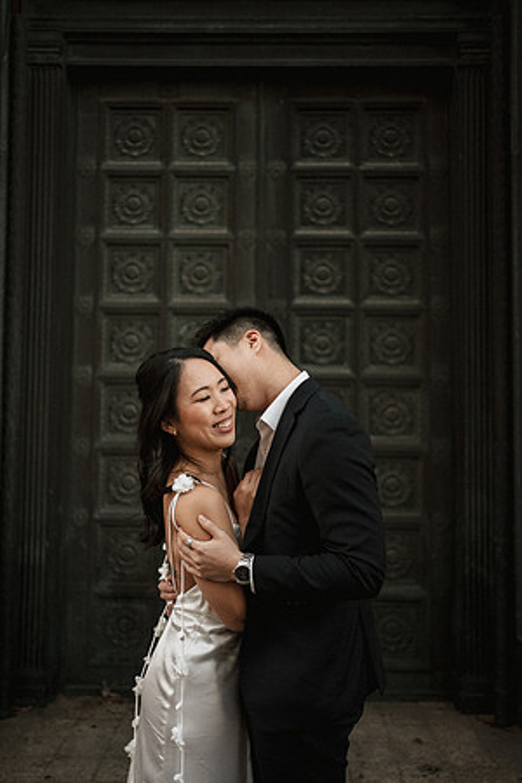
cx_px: 261
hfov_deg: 37.9
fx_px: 761
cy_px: 392
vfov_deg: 54.4
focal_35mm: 35
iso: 500
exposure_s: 1/800
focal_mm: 35
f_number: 1.8
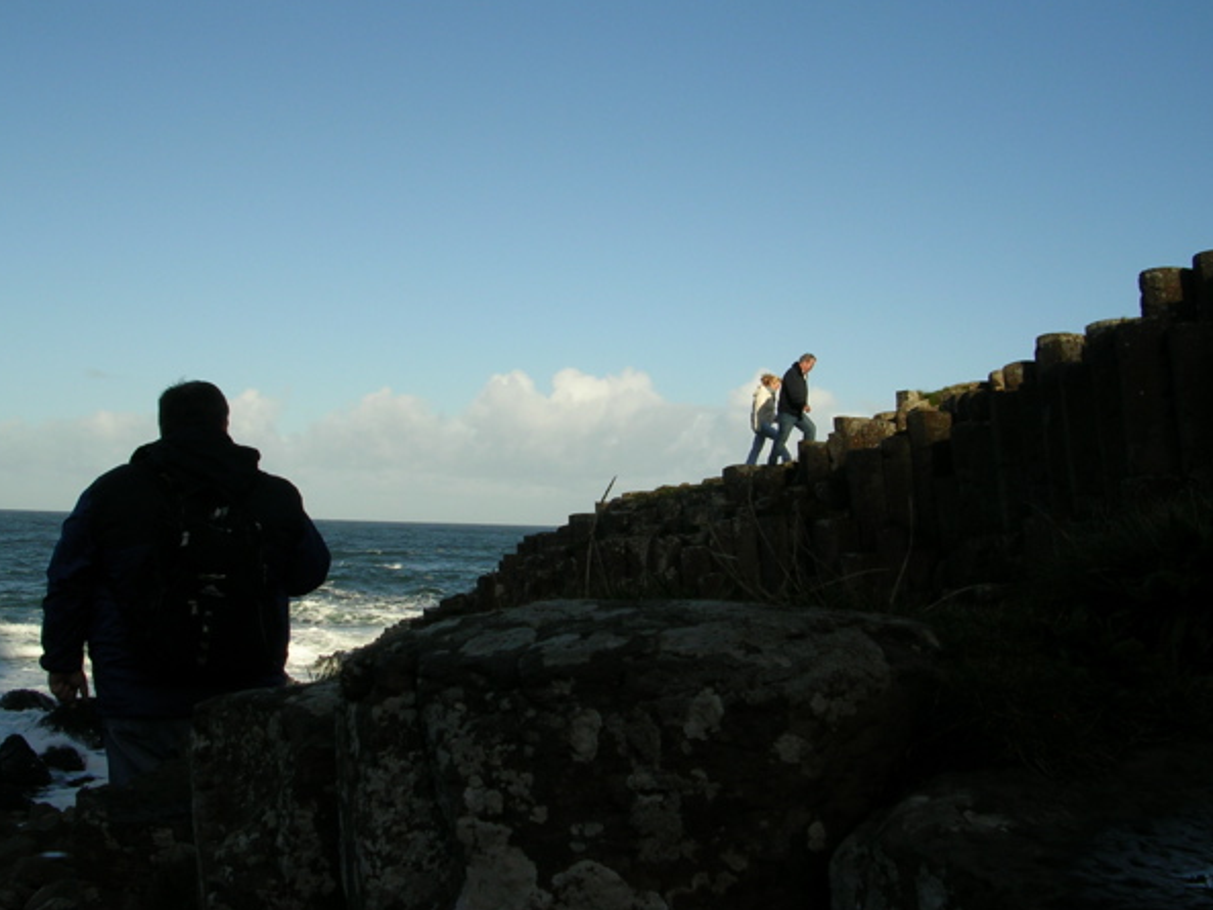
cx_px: 595
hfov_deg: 45.8
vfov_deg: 35.1
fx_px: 1437
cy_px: 431
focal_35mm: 41
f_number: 5.6
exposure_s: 1/414
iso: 50
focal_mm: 5.8
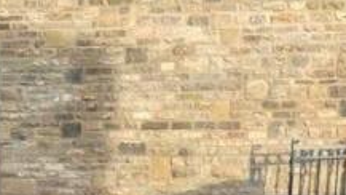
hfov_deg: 23.7
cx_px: -63
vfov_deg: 14.4
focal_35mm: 82
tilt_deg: -10.4
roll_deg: +0.5
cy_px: 218
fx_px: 752
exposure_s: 1/141
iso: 20
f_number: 1.8
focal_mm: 3.99
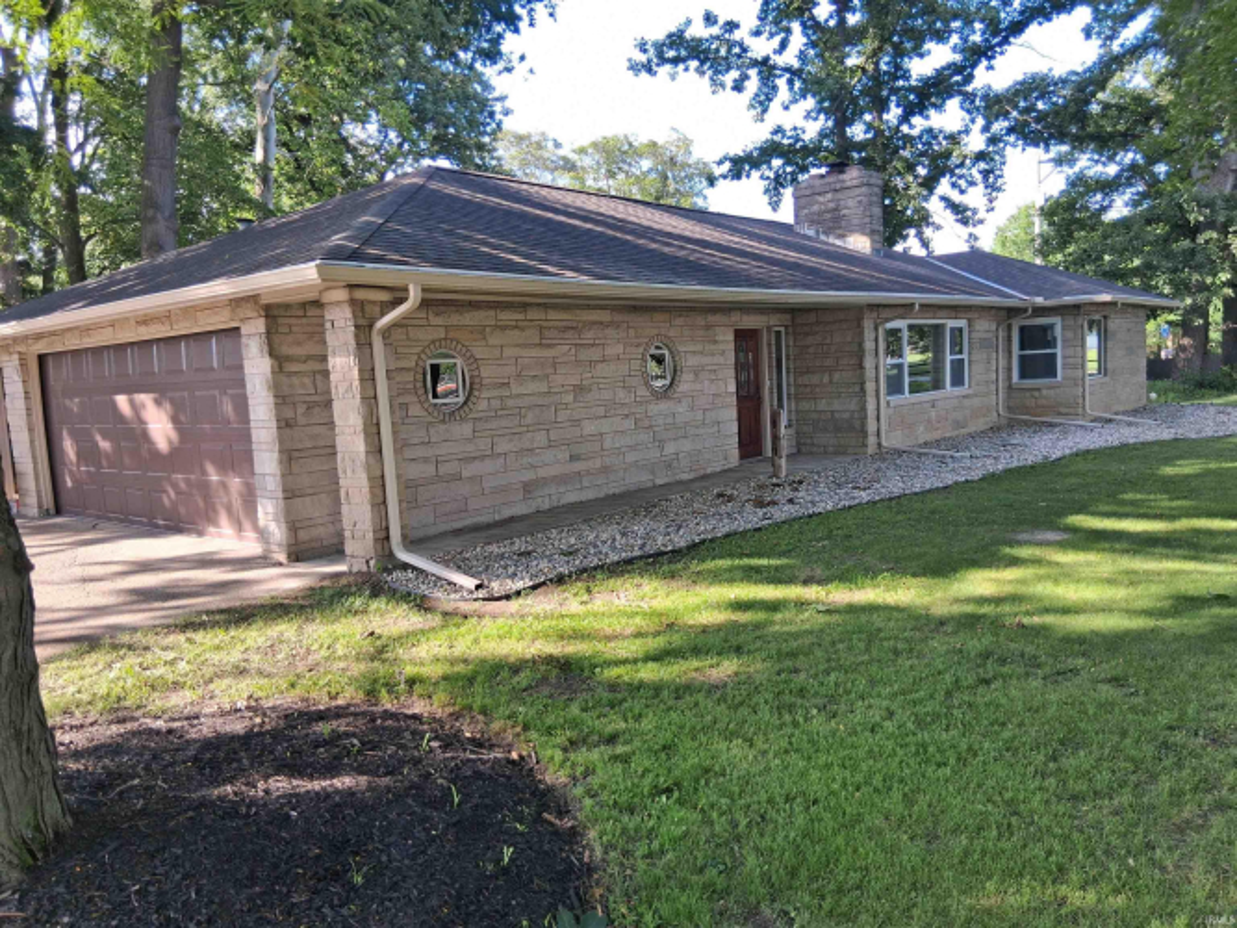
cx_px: 618
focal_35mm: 26
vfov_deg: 53.0
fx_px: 929
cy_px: 464
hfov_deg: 67.3
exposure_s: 1/120
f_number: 1.8
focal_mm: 3.98
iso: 25
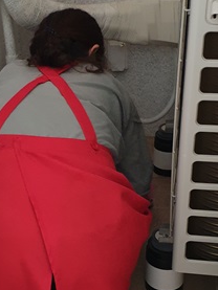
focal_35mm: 70
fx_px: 587
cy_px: 171
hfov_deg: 20.8
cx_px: 45
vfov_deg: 27.7
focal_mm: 4.3
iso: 250
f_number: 2.4
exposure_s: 1/30
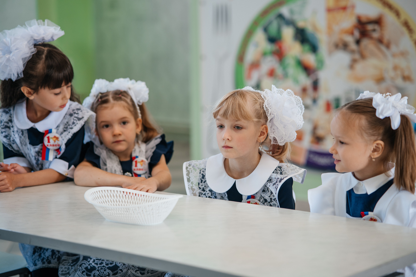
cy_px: 138
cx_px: 208
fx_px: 982
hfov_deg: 23.9
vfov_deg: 16.1
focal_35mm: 85
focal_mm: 85
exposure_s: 1/250
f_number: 2.2
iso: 640
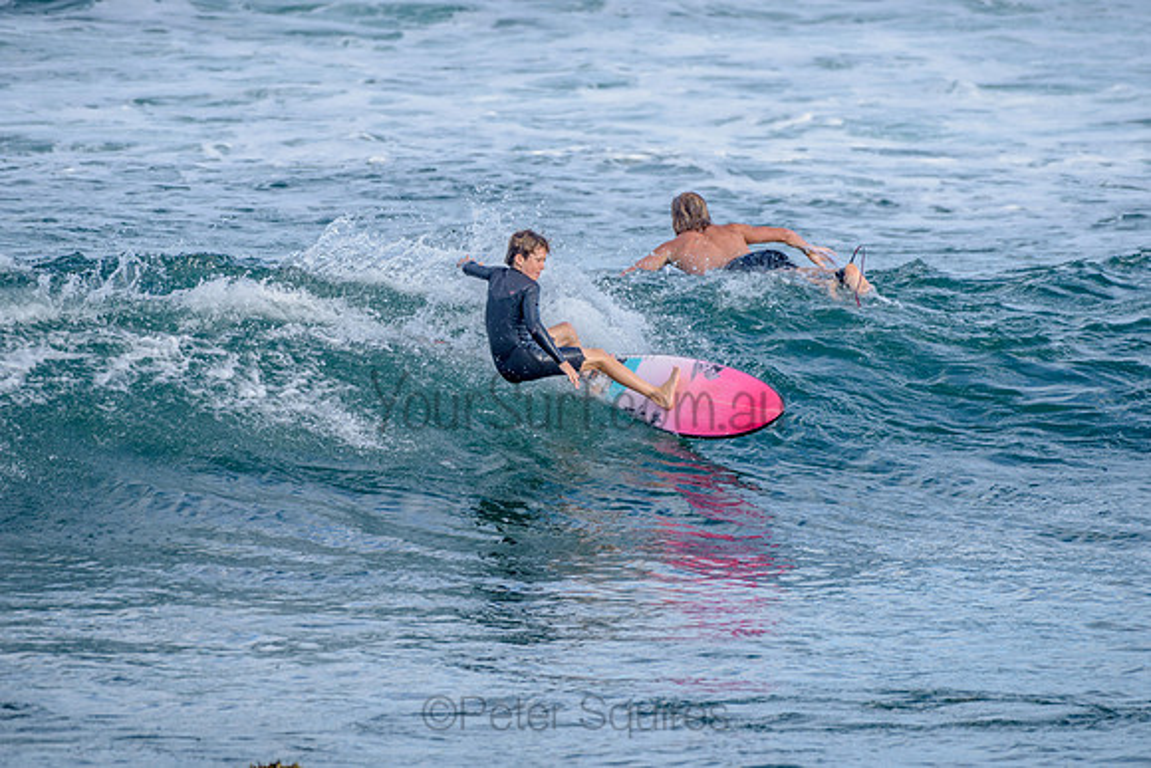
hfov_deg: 3.4
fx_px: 19572
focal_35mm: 612
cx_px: 576
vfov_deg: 2.2
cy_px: 384
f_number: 5.6
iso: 280
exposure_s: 1/1250
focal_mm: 500
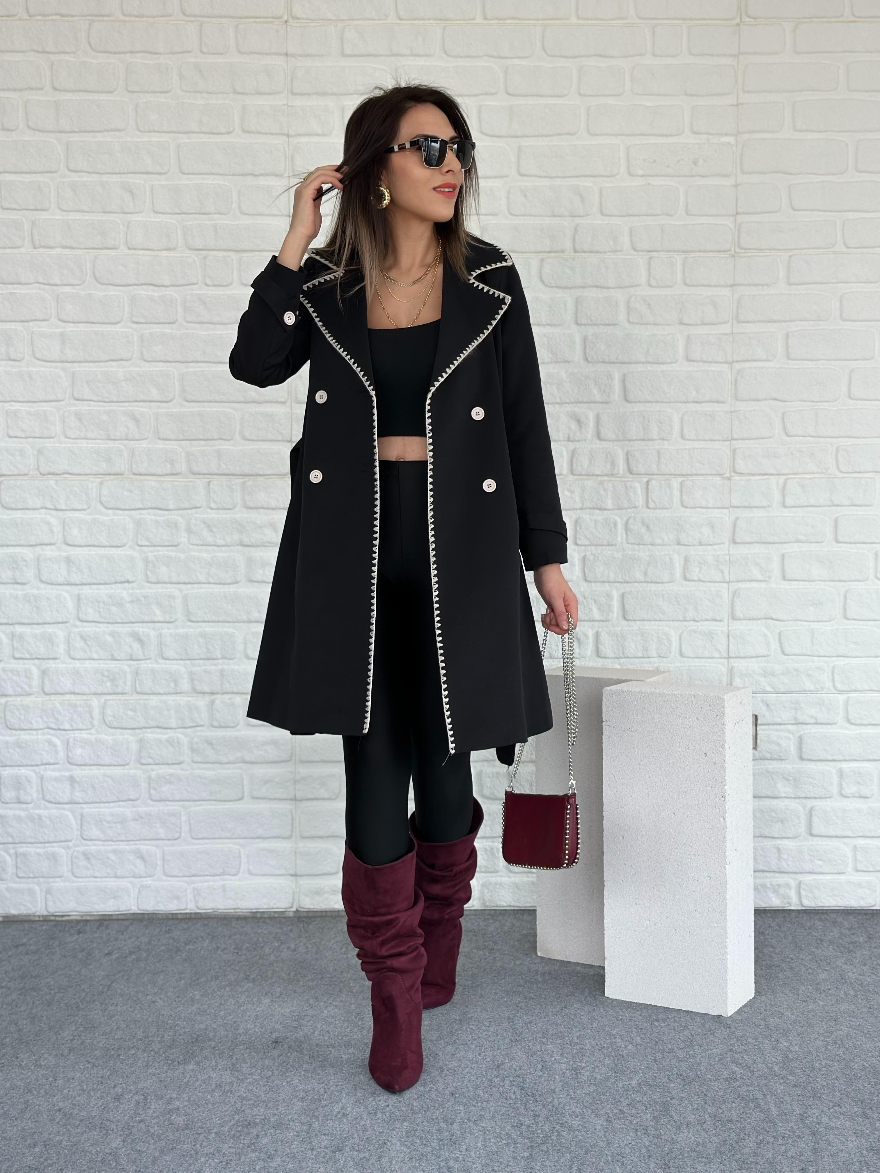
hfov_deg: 30.3
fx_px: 1627
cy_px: 586
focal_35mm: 48
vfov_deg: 39.7
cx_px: 440
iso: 80
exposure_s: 1/258
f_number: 1.78
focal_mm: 6.86
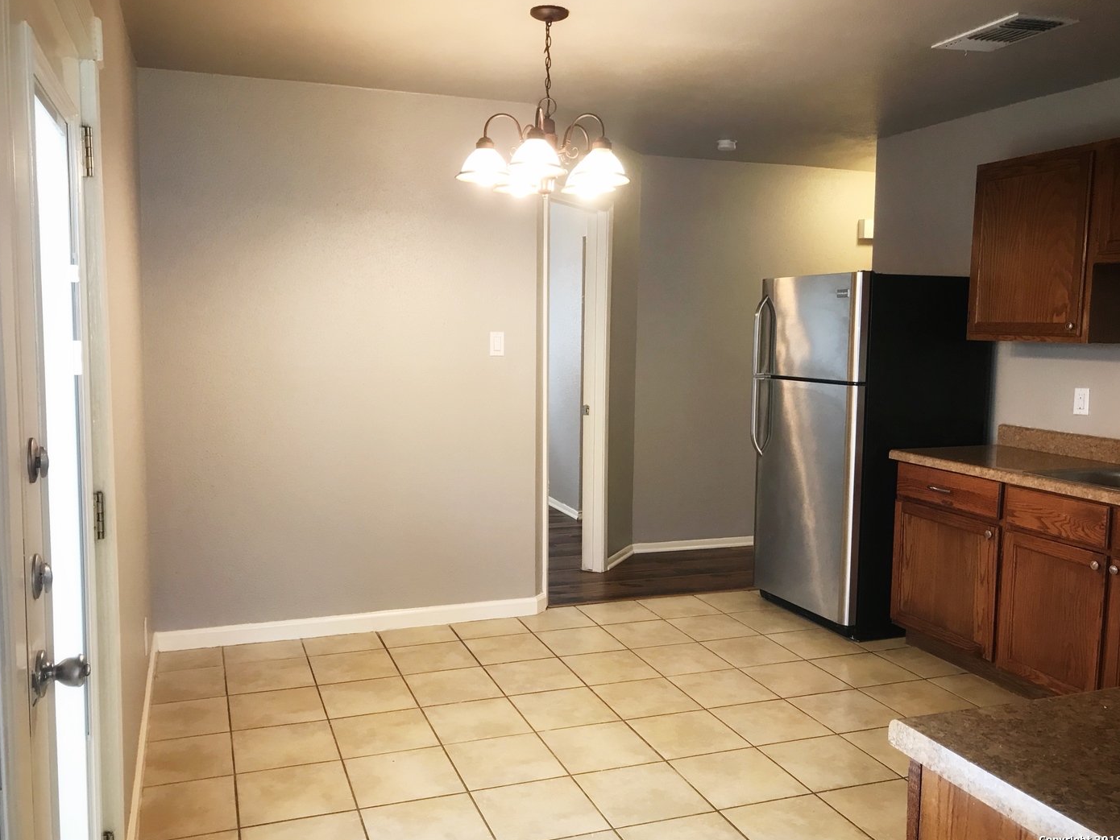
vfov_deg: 48.2
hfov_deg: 61.6
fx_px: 938
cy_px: 424
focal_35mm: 29
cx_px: 545
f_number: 1.8
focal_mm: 3.99
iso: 40
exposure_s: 1/24
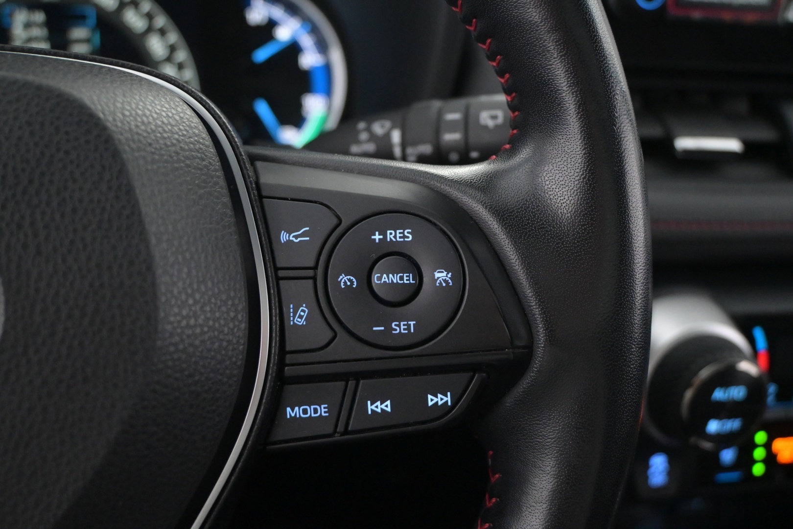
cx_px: 396
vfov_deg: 35.5
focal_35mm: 38
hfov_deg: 51.3
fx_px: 826
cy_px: 264
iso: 4000
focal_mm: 25
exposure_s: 1/40
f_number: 4.2
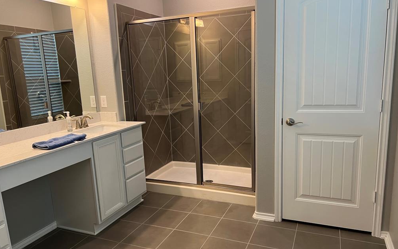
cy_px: 130
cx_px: 197
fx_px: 304
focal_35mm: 28
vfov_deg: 44.5
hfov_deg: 66.5
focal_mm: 5.7
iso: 125
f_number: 1.5
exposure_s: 1/60
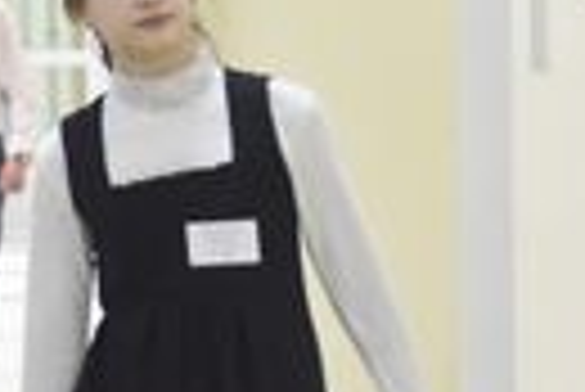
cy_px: 203
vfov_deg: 3.0
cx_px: -878
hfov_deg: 4.4
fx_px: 7516
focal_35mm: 462
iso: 4000
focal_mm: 86
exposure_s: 1/160
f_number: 4.5
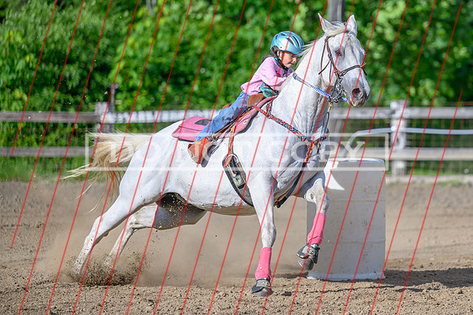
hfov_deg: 10.6
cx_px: 314
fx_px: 2543
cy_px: 120
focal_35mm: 193
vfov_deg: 7.1
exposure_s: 1/2500
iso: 250
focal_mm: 145
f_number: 2.8
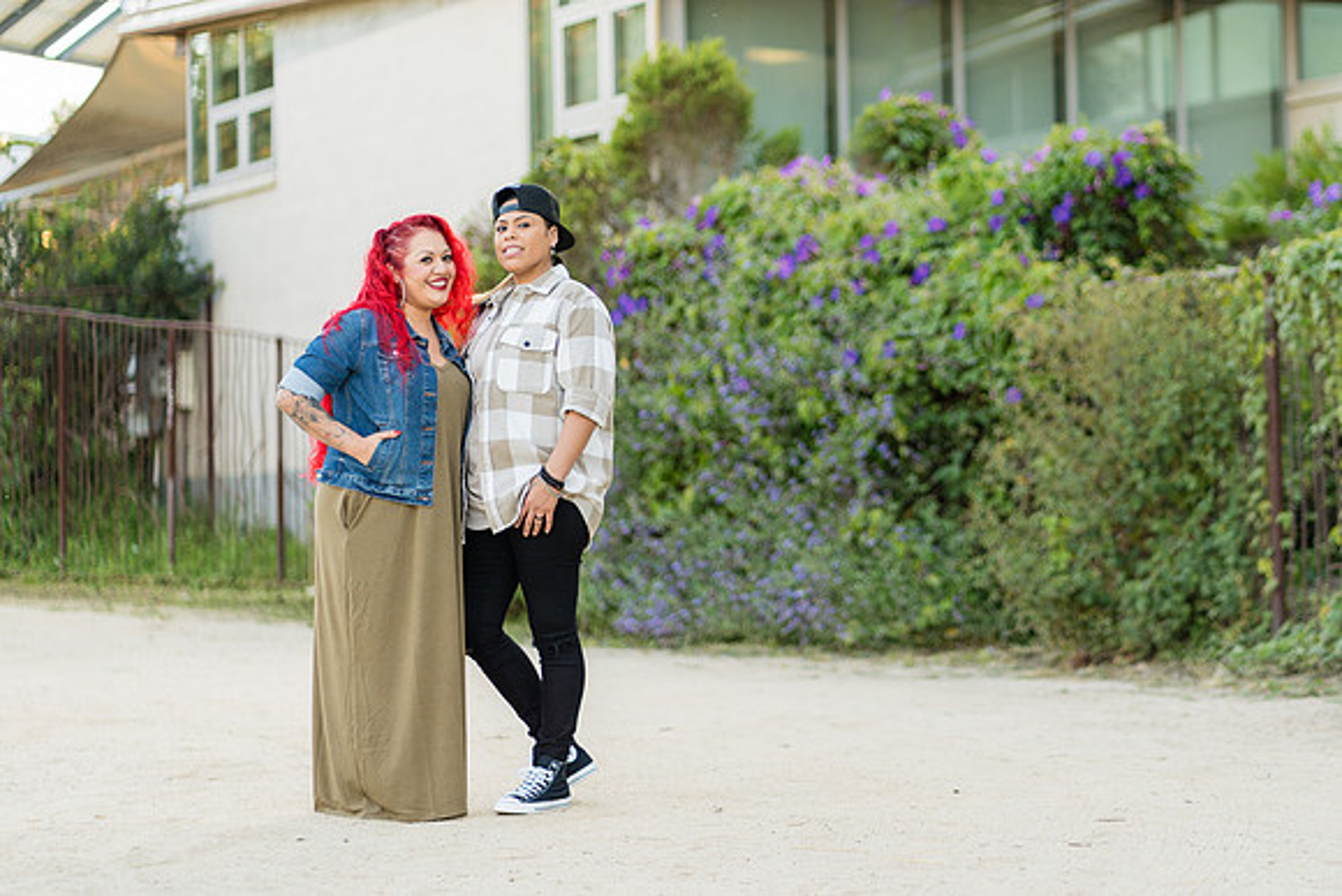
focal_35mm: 108
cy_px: 327
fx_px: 4023
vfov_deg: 12.7
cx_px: 852
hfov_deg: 18.9
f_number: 1.8
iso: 250
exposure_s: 1/500
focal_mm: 85
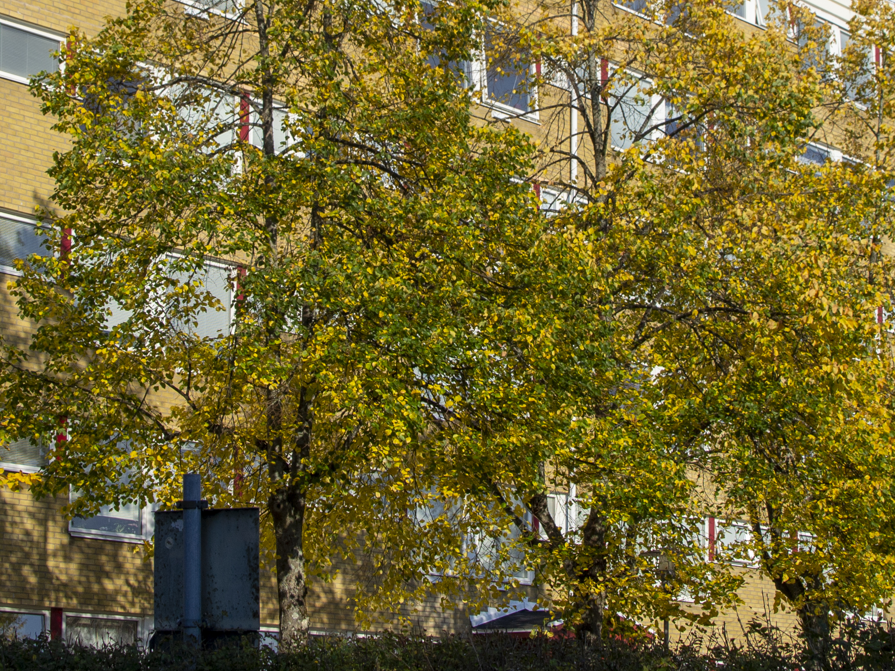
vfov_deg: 16.4
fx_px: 2301
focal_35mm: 89
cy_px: 80
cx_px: 475
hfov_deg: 22.0
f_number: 8
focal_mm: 28
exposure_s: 1/250
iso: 100
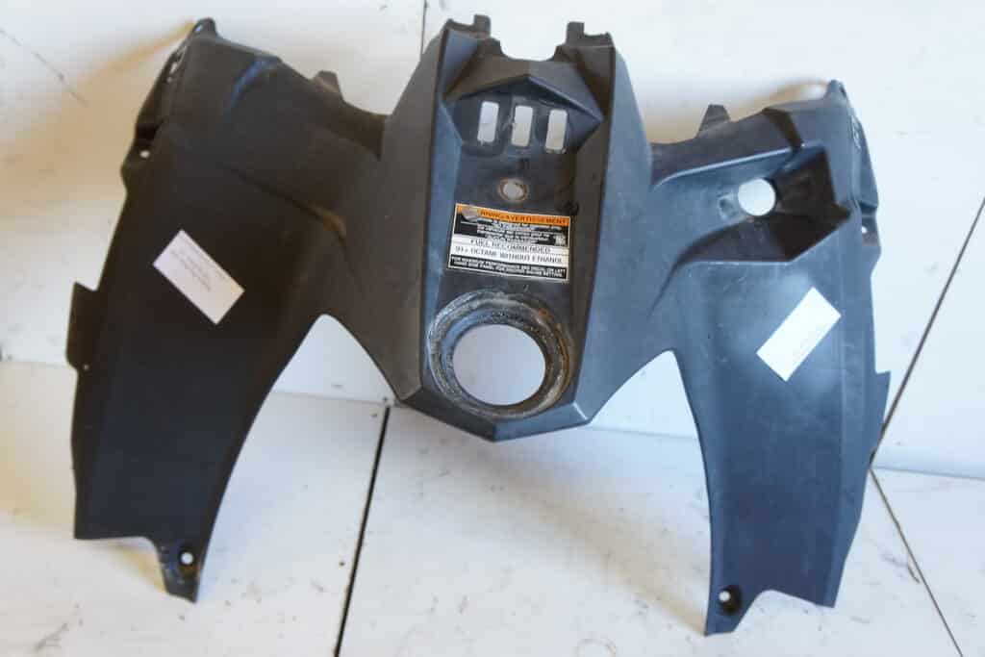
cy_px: 328
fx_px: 821
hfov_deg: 61.9
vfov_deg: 43.6
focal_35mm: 30
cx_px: 492
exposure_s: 1/60
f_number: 4
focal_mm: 20
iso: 1000
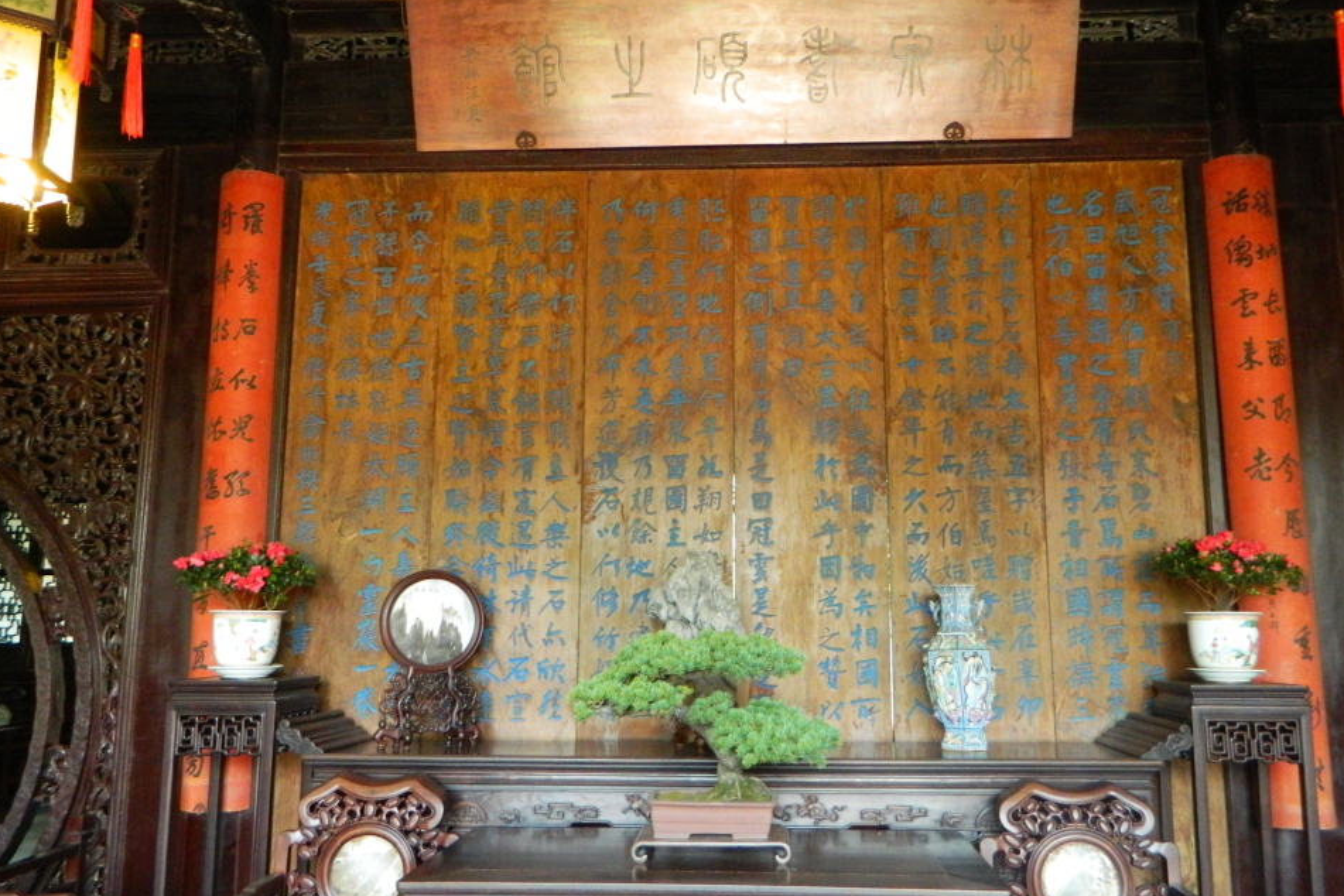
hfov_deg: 65.4
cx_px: 715
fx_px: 1045
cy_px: 471
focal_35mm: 28
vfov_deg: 46.4
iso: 400
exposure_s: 1/20
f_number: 3.1
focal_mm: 4.5
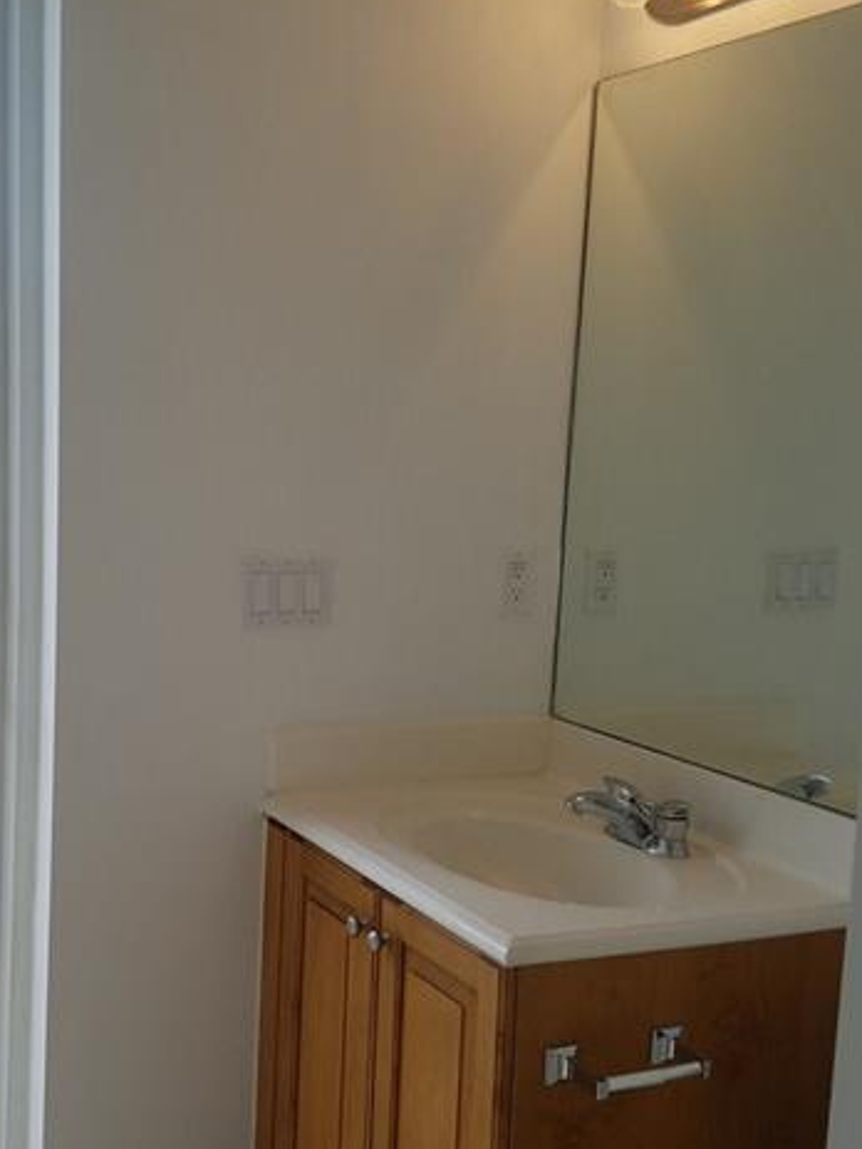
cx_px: 240
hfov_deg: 33.1
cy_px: 604
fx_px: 1428
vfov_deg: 43.8
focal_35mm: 43
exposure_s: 1/273
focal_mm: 4.2
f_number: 1.7
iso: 50
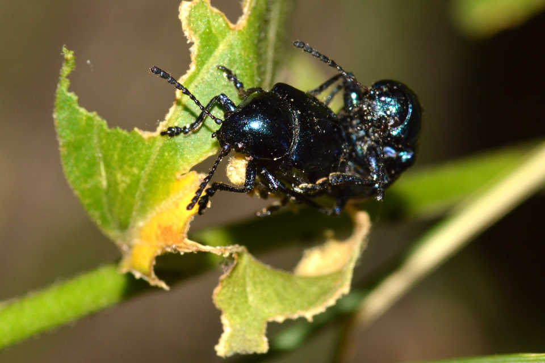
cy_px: 182
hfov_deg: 13.7
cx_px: 272
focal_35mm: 150
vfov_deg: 9.1
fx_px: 2271
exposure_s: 1/200
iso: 100
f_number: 20
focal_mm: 100
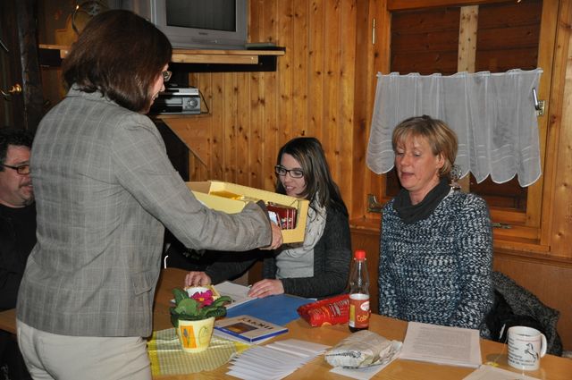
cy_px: 190
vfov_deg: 31.8
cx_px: 286
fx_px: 666
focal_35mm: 42
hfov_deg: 46.5
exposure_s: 1/60
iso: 800
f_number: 4
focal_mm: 28
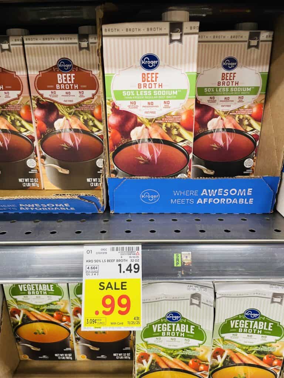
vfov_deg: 67.3
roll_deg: +0.7
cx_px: 142
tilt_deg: -21.4
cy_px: 189
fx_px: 284
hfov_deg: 53.1
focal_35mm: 26
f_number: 1.6
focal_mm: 4.2
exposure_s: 1/60
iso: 200
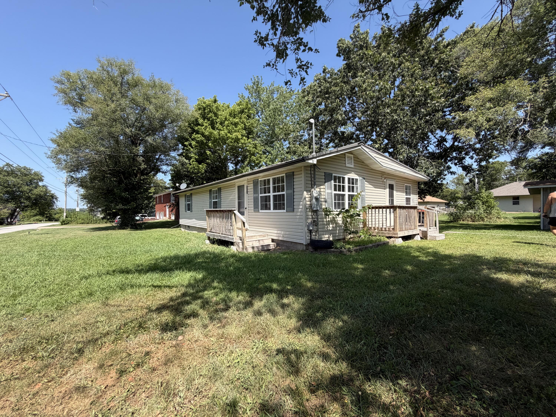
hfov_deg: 102.1
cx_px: 278
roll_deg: +1.5
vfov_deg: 85.7
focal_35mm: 14
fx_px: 225
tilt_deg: +0.6
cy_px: 208
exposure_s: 1/613
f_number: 2.2
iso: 40
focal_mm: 2.22
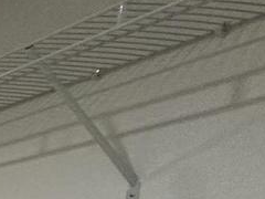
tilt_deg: -9.3
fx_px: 643
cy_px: 417
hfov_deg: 11.6
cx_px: -527
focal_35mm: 84
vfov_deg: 14.2
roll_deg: -1.1
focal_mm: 2.22
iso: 250
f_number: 2.2
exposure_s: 1/120
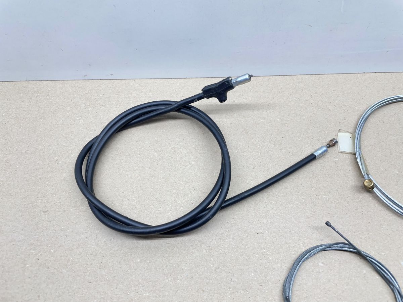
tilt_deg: -59.3
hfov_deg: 67.3
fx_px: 303
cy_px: 151
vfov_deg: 53.1
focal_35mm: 26
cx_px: 202
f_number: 1.6
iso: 64
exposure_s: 1/100
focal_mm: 4.2
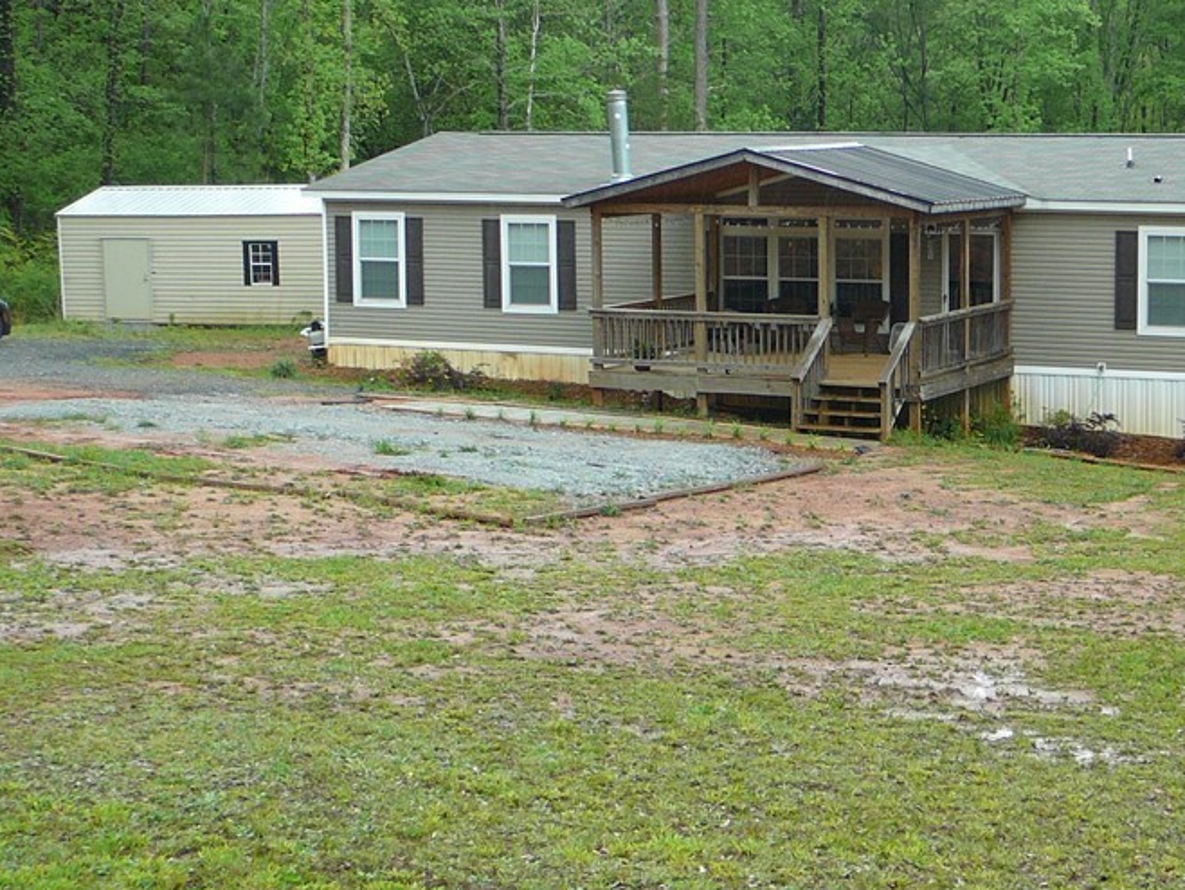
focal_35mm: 70
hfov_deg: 27.4
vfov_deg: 21.0
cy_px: 447
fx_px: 2397
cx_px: 902
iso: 80
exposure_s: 1/80
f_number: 3.2
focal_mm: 6.7
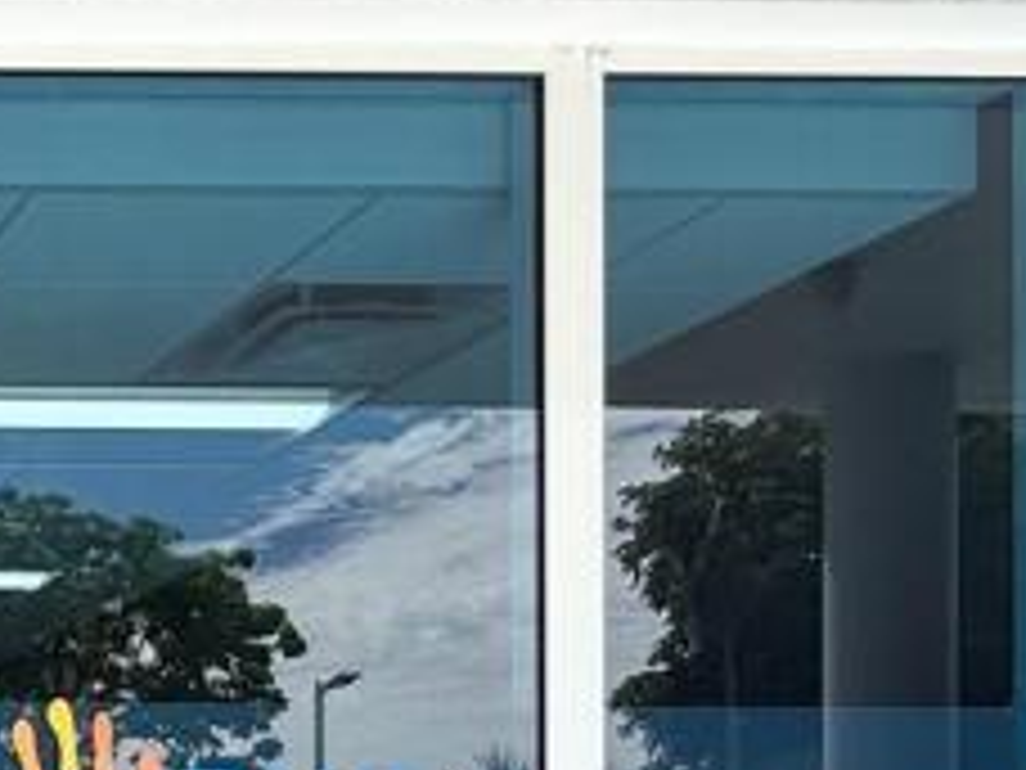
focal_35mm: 59
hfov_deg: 23.9
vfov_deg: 22.7
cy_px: 941
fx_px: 1749
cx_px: -608
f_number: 2.2
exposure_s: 1/672
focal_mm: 2.22
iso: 50
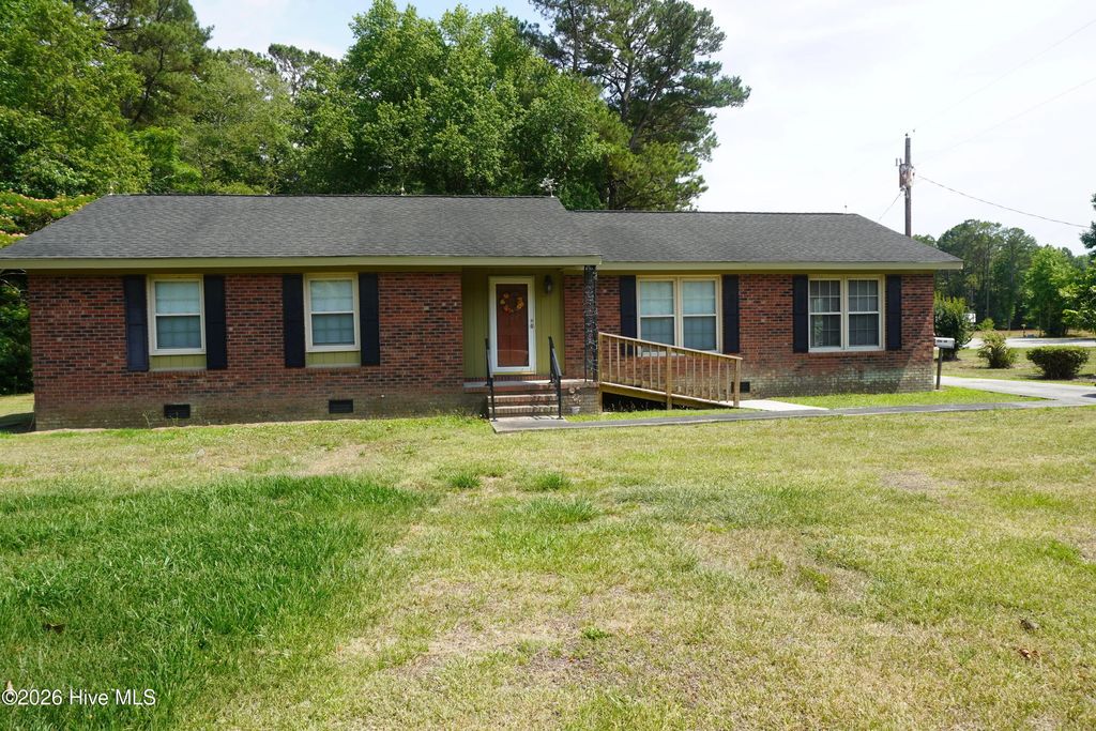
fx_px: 731
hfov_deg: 73.7
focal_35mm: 24
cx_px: 548
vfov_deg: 53.1
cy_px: 366
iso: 100
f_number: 8
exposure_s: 1/125
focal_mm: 16
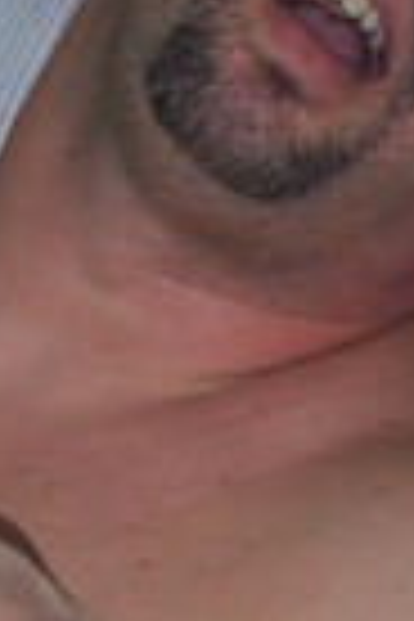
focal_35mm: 396
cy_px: 522
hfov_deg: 3.5
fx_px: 6830
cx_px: 18
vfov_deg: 5.2
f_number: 3.2
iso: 140
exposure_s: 1/90
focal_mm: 19.4
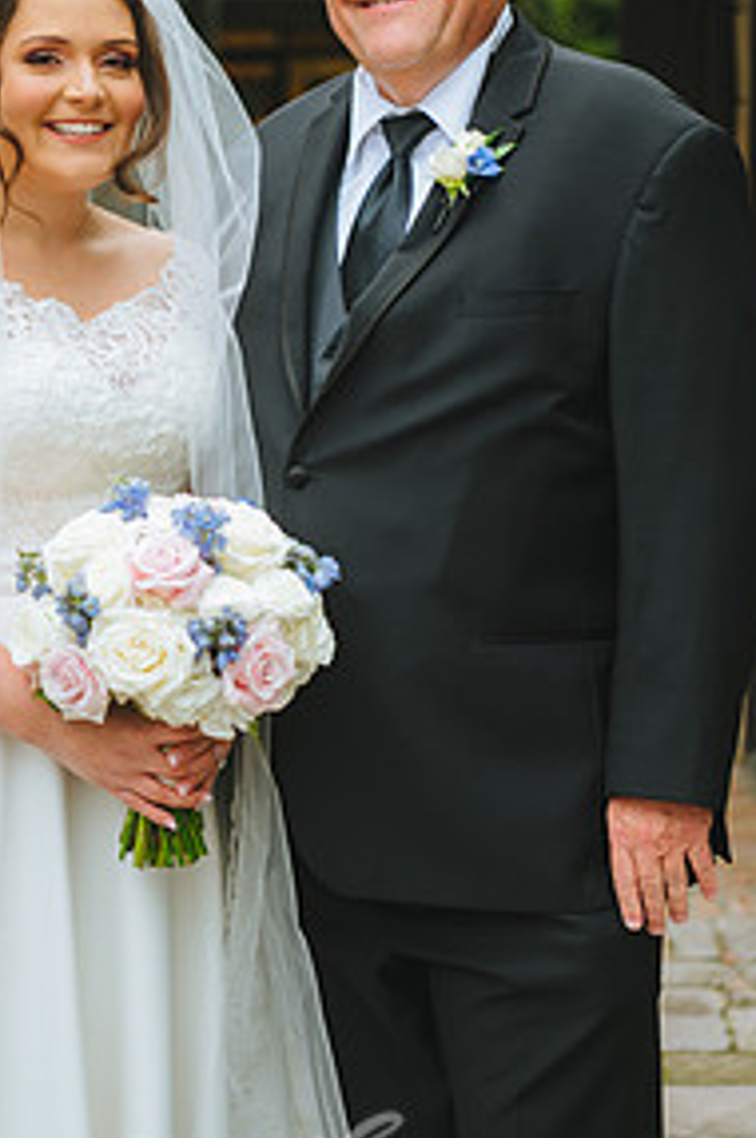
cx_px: 284
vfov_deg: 18.6
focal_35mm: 110
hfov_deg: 12.4
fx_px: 3473
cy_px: 497
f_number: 2.8
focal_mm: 70
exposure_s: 1/160
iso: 125
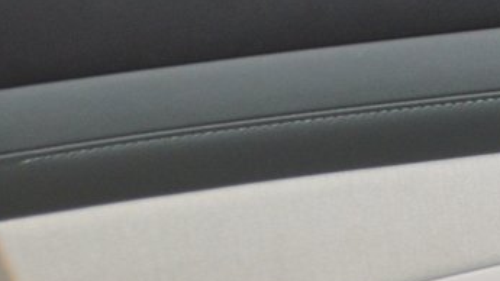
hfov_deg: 13.0
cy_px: 487
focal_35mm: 150
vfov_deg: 7.9
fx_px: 1989
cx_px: 888
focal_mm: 22
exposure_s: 1/60
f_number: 4
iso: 720
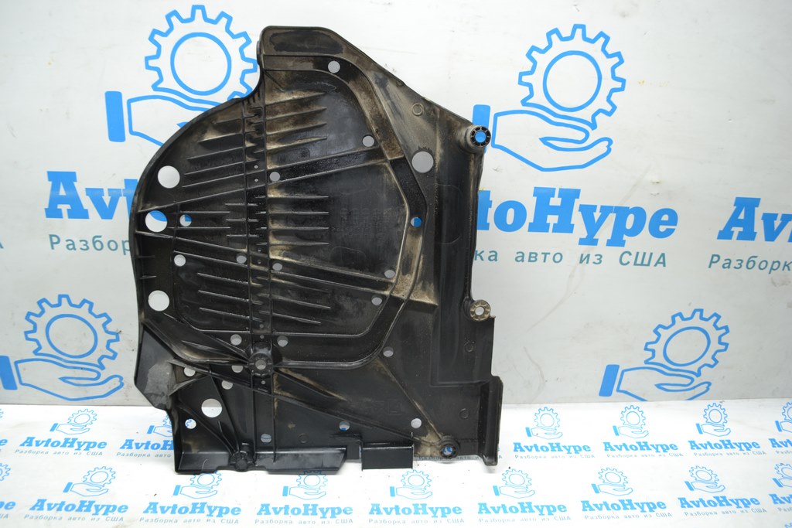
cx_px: 396
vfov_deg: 47.9
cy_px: 264
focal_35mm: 27
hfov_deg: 67.4
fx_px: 594
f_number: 3.5
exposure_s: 1/60
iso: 400
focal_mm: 18
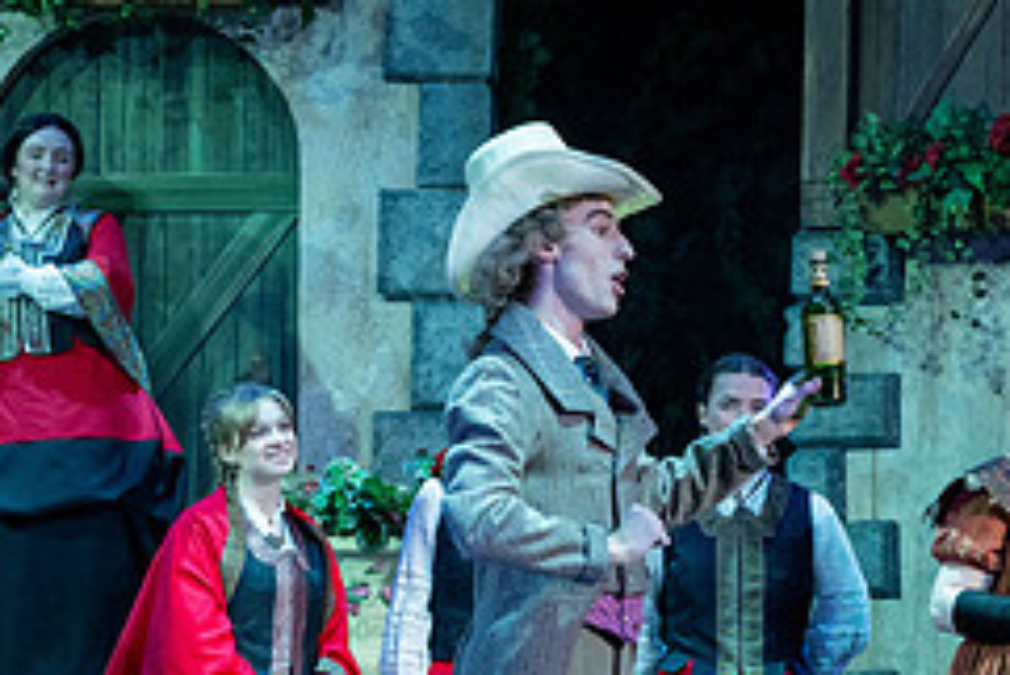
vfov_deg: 8.6
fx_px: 4463
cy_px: 522
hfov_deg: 12.9
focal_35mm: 159
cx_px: 662
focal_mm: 66
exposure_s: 1/160
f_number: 5.6
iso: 1600
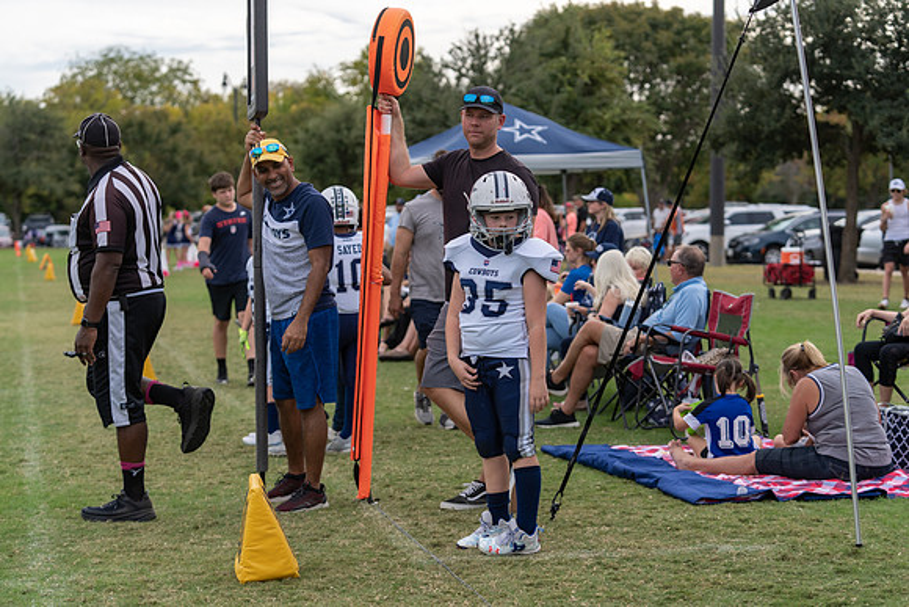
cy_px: 304
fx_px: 1919
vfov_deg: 18.0
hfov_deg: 26.6
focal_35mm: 76
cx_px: 454
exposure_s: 1/1250
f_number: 3.5
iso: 200
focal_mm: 76
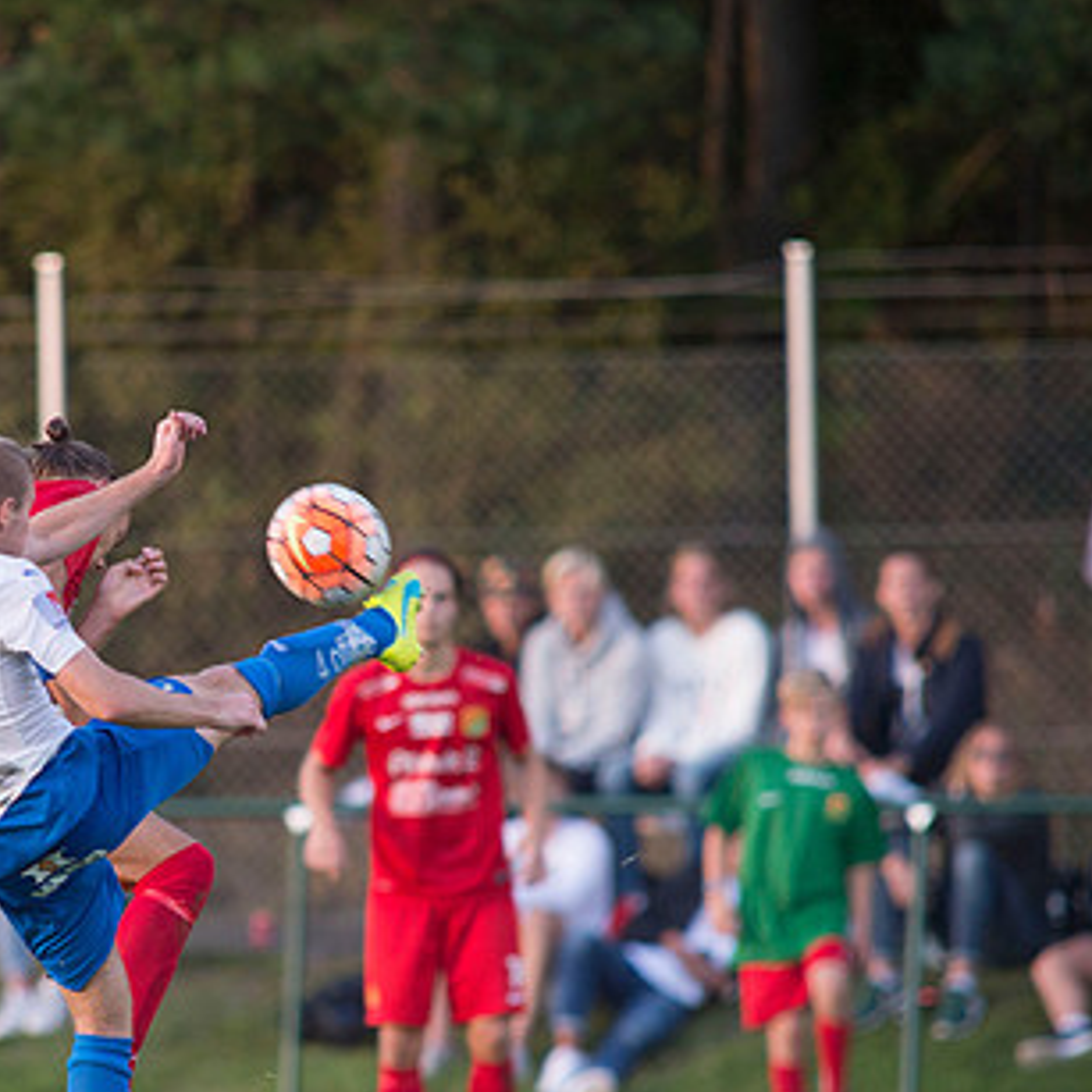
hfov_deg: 2.6
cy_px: 672
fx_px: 24020
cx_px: 142
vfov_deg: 2.6
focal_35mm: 673
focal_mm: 420
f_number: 4
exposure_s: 1/1250
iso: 1100
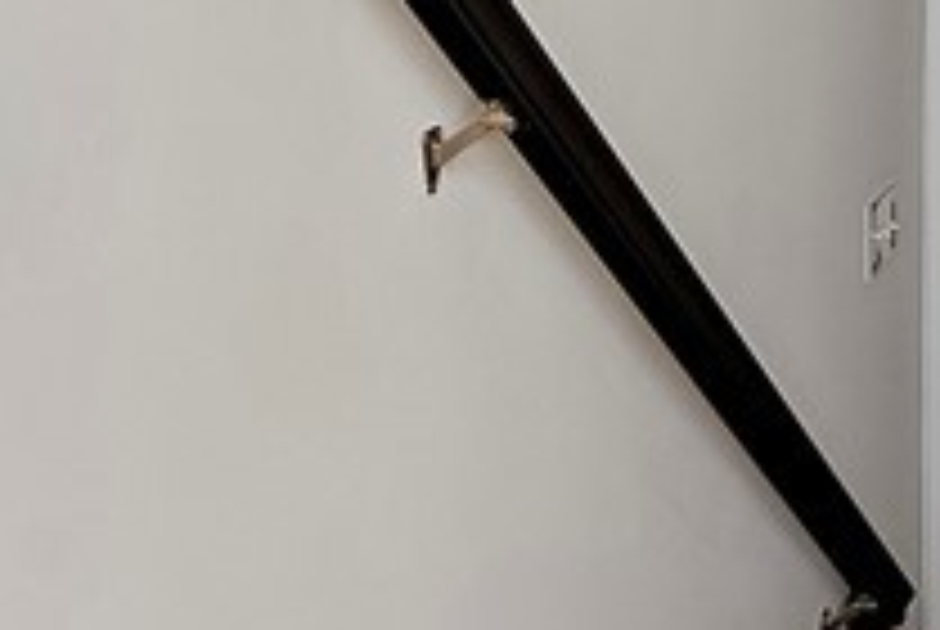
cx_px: 1504
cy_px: -392
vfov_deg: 15.0
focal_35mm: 83
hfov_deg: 20.2
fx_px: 2170
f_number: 8
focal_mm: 16
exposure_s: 1/6
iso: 800
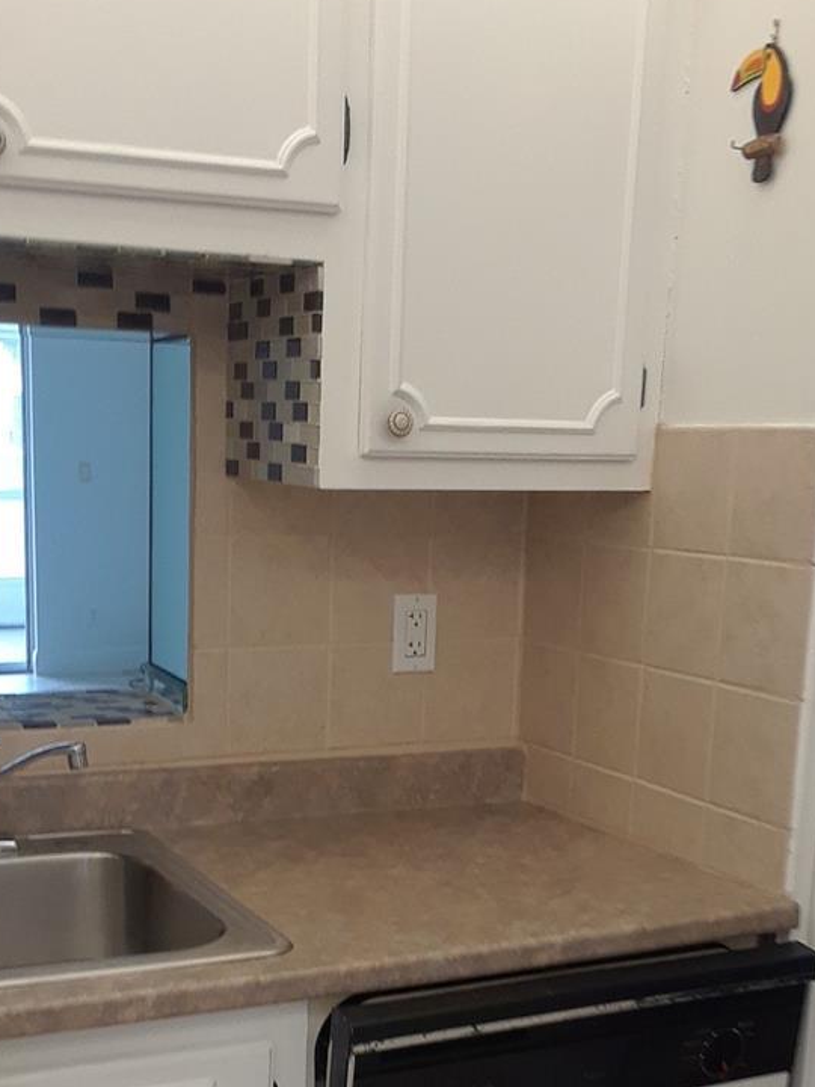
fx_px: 1570
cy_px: 835
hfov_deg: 29.0
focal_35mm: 50
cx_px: 318
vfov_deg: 37.1
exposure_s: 1/30
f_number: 1.9
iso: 40
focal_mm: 2.47
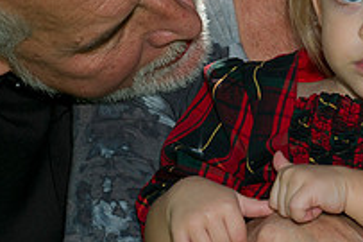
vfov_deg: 4.0
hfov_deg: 6.0
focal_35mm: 343
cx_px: 336
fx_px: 3456
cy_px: -56
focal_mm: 120
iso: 250
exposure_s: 1/125
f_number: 5
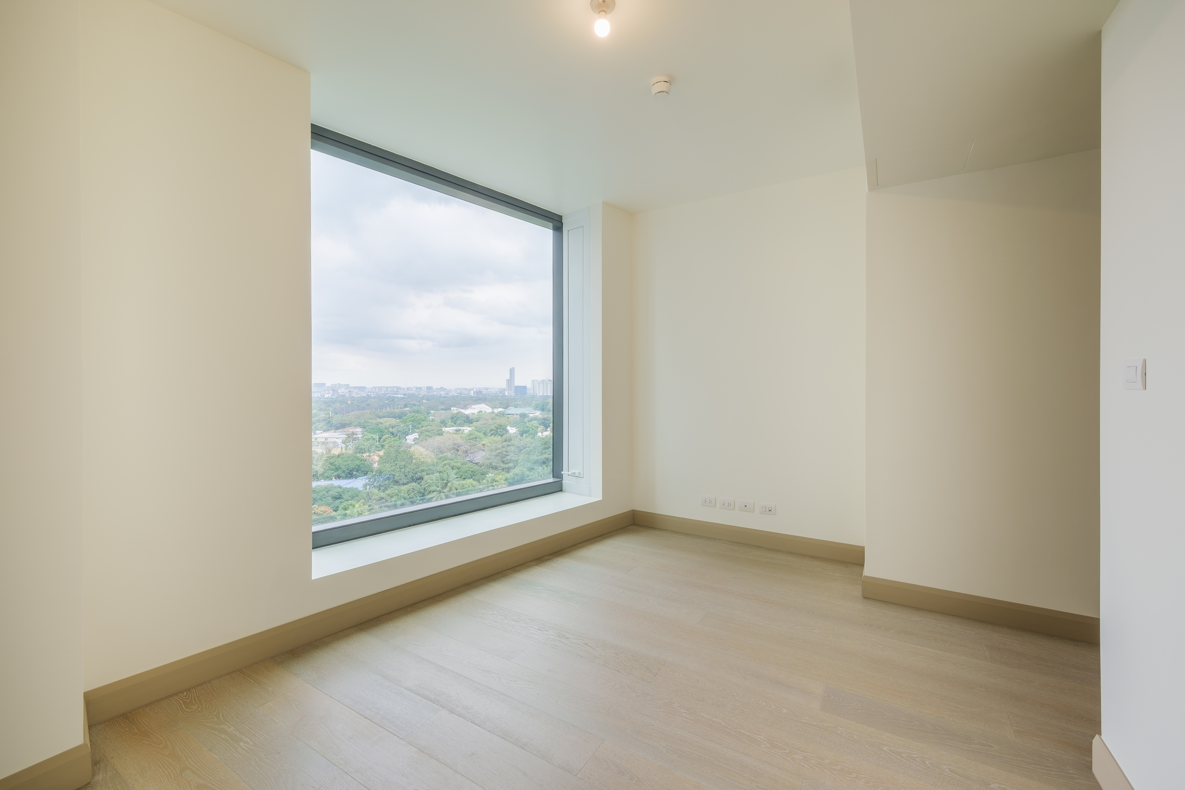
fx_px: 461
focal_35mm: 14
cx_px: 592
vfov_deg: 81.2
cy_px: 395
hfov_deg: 104.3
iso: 160
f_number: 6.4
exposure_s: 1/125
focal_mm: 9.2
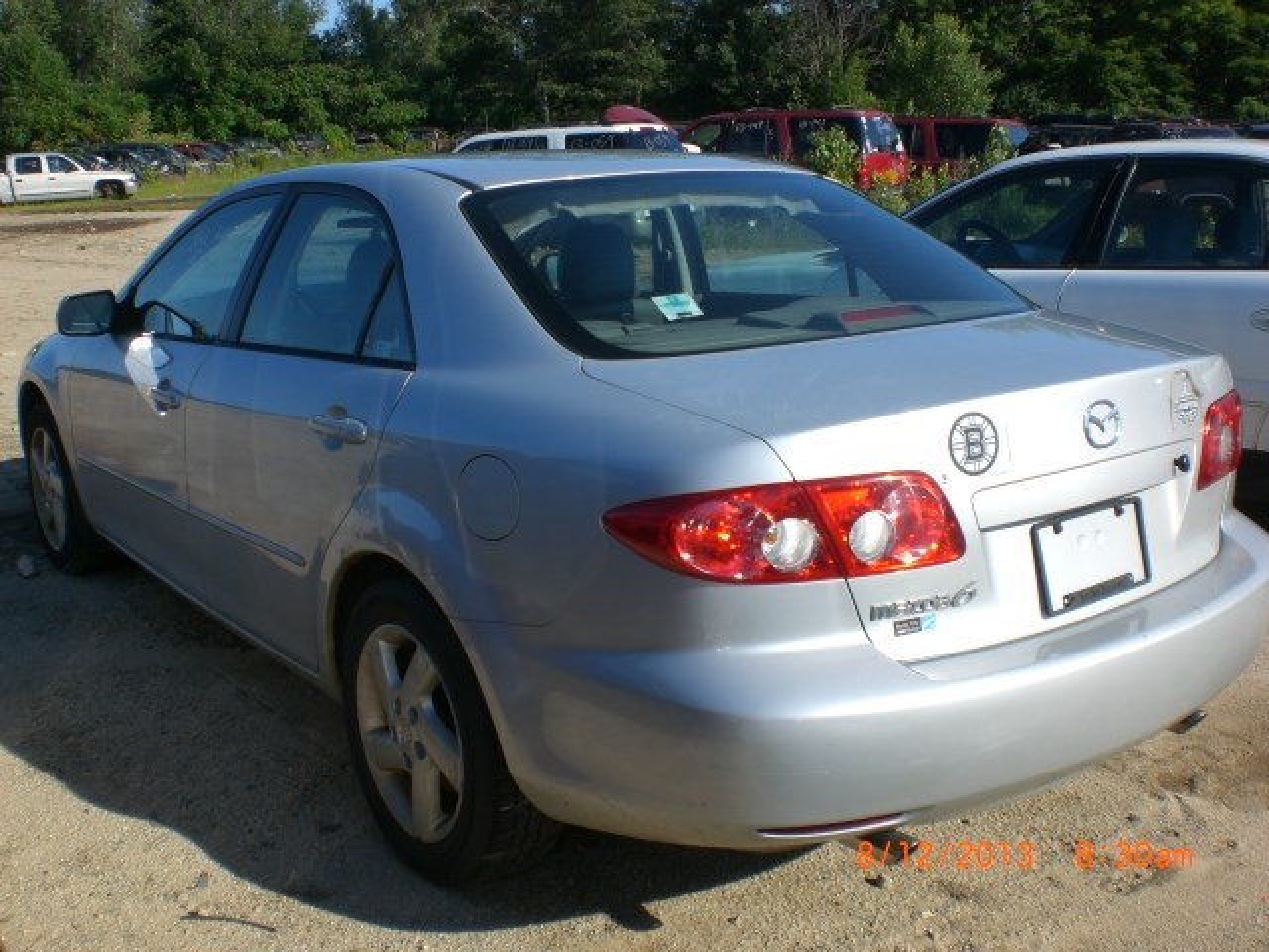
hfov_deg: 49.0
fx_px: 1393
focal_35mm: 38
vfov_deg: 37.7
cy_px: 476
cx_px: 634
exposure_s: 1/500
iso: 50
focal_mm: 6.3
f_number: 4.4
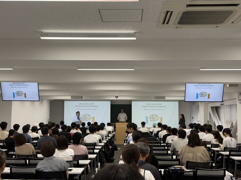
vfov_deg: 30.3
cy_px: 90
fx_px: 334
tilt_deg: +4.2
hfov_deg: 39.7
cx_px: 120
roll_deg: -0.3
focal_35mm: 48
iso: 50
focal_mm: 6.76
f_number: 1.78
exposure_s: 1/181
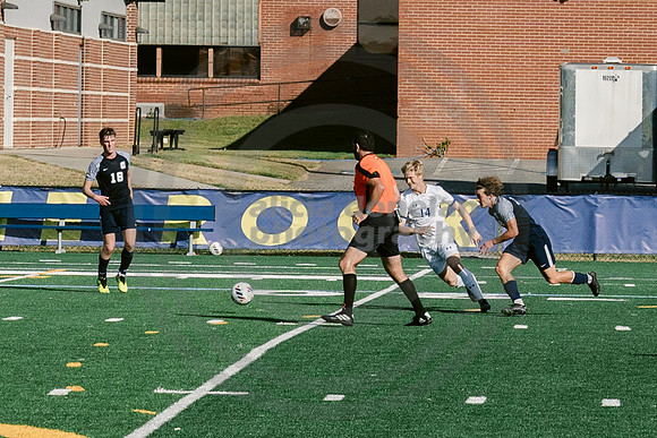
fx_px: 5301
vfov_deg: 4.7
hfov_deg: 7.1
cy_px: 243
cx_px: 410
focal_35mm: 290
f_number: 5.6
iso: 640
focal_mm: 70
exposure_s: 1/4000
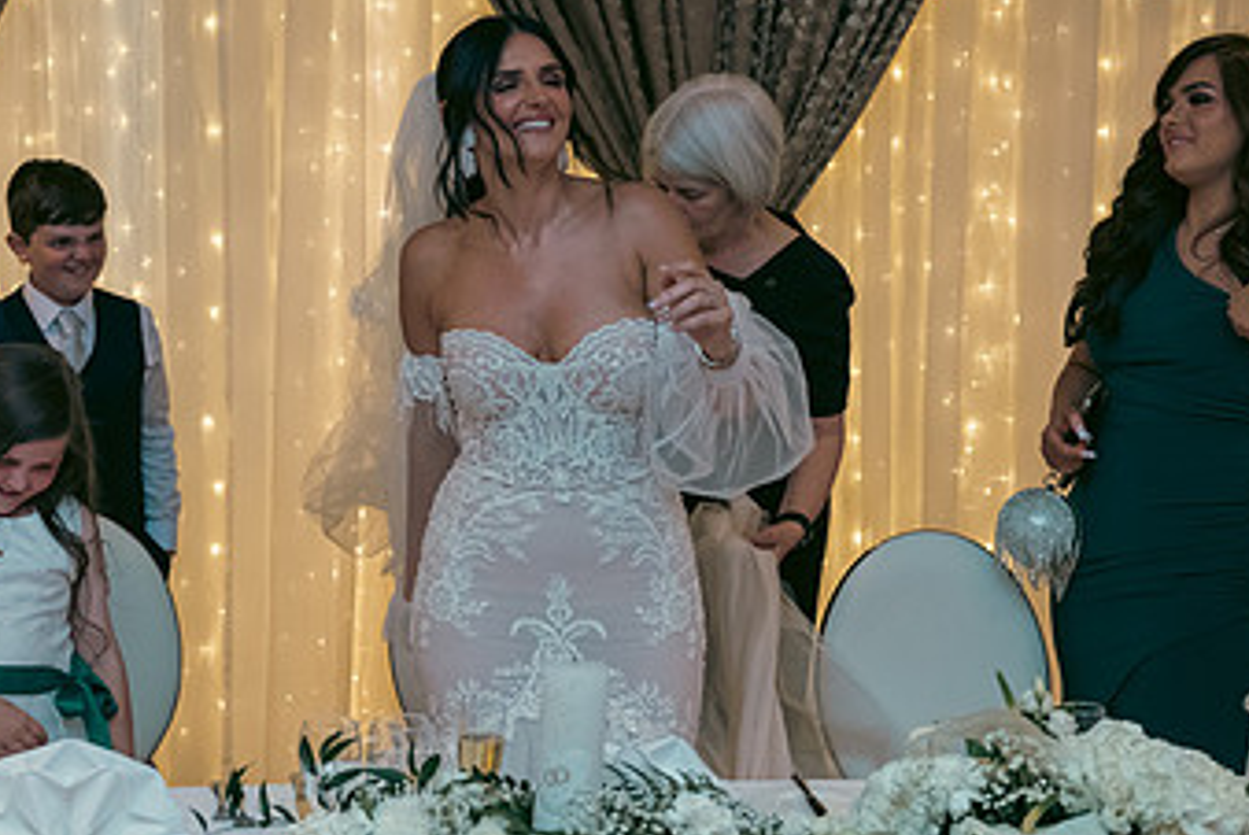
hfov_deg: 27.8
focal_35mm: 72
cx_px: 366
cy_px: 371
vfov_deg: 19.0
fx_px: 2500
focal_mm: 42
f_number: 3.5
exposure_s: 1/160
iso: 800
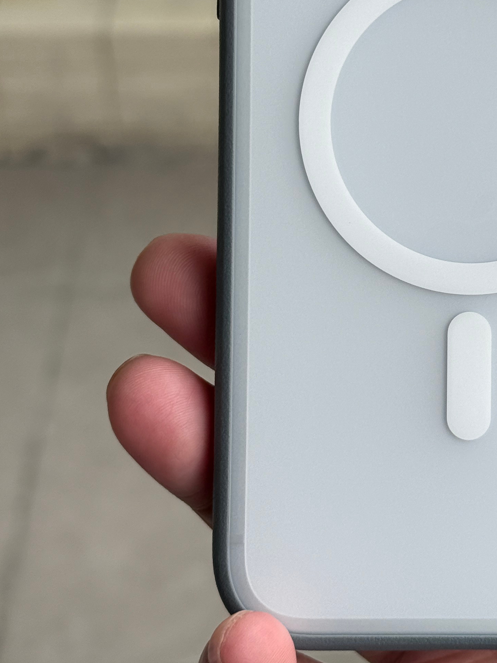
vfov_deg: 19.5
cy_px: 187
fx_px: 1914
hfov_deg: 14.6
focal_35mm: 100
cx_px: 471
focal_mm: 6.76
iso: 80
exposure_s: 1/1185
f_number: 1.78
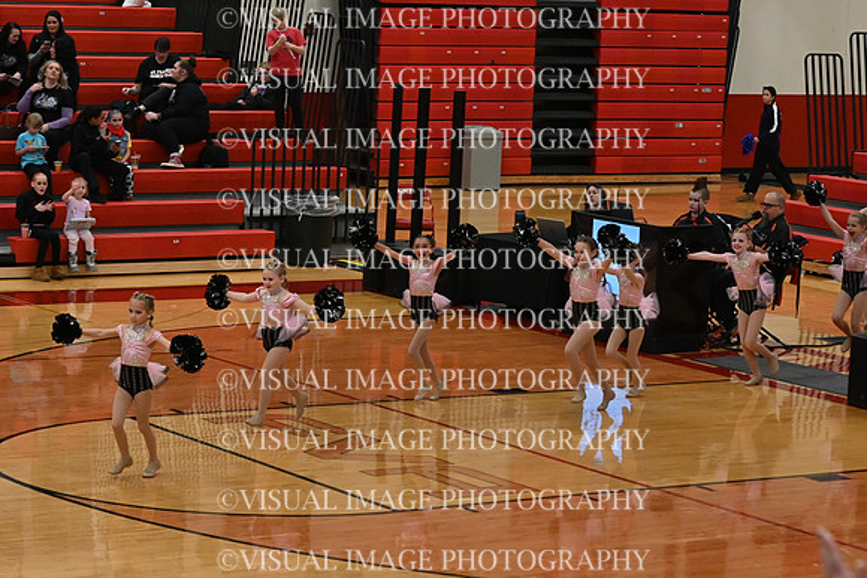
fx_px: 2963
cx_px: 434
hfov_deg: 16.6
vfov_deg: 11.2
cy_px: 289
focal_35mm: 123
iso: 5000
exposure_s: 1/400
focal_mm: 82
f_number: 4
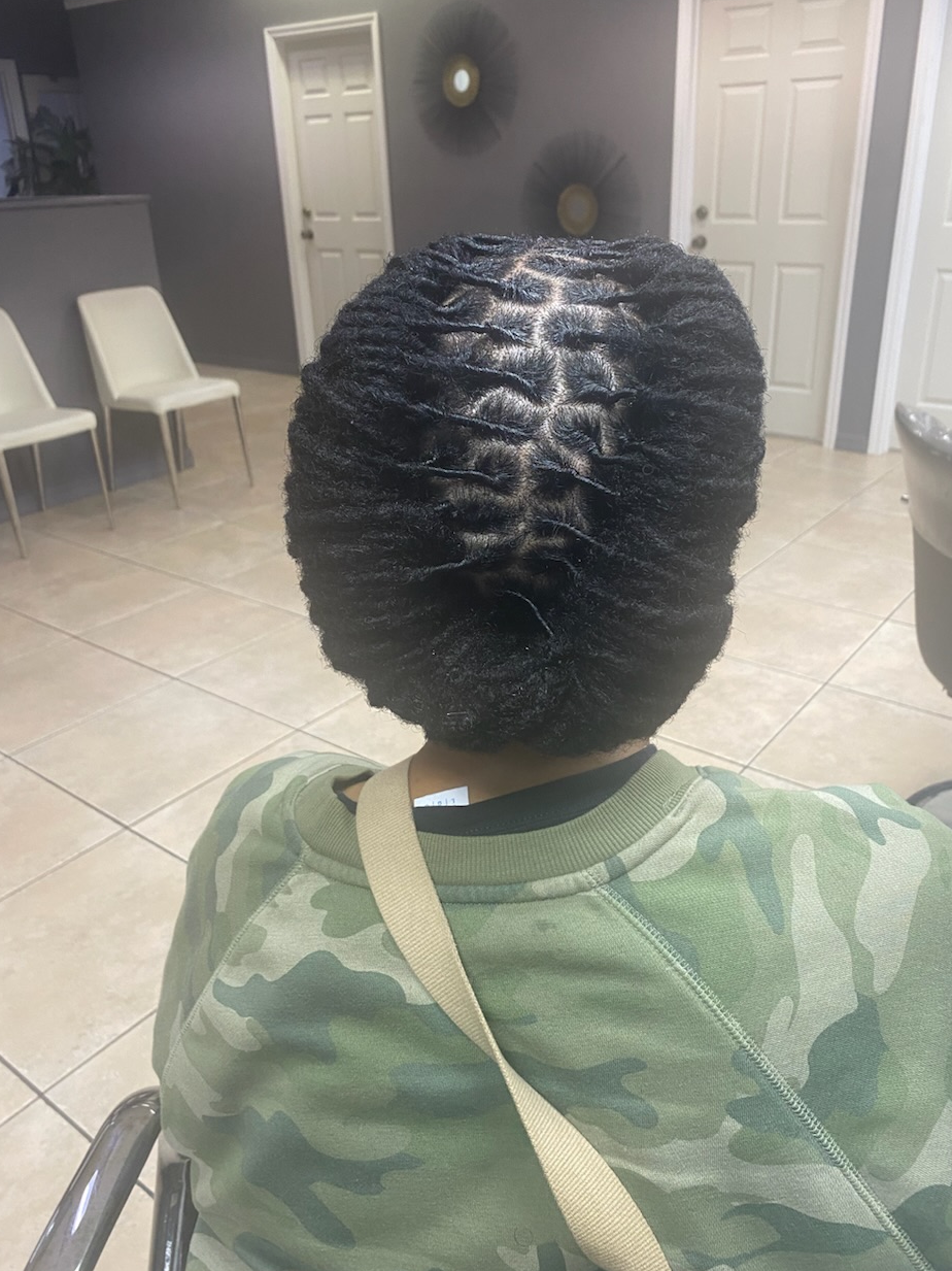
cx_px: 482
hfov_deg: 51.3
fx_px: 991
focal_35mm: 27
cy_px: 622
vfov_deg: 65.3
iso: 100
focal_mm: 4.25
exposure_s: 1/60
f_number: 1.8
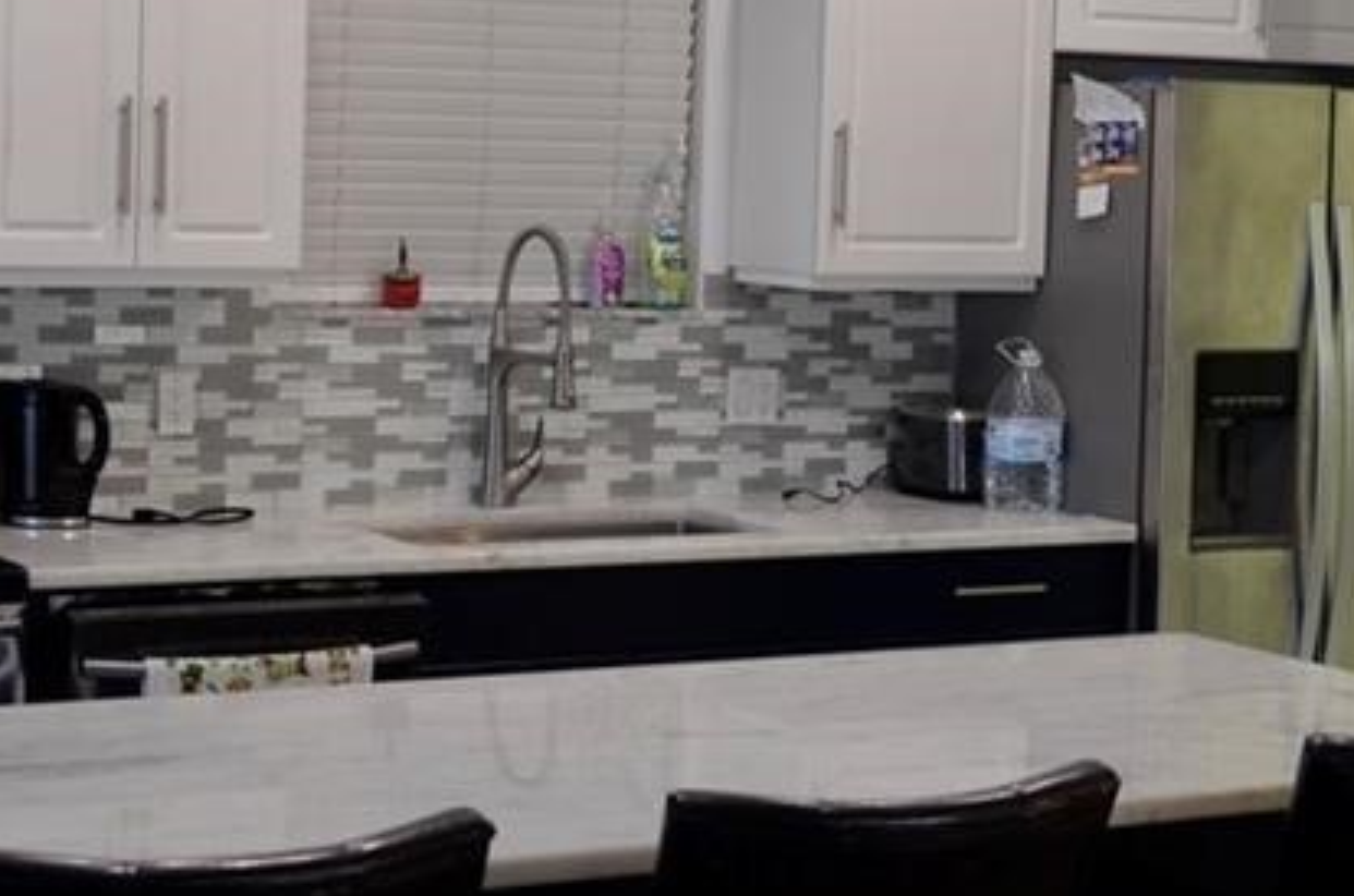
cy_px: 319
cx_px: 677
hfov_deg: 22.9
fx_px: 3340
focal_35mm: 89
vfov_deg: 15.3
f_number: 4
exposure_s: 1/60
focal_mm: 24
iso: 560
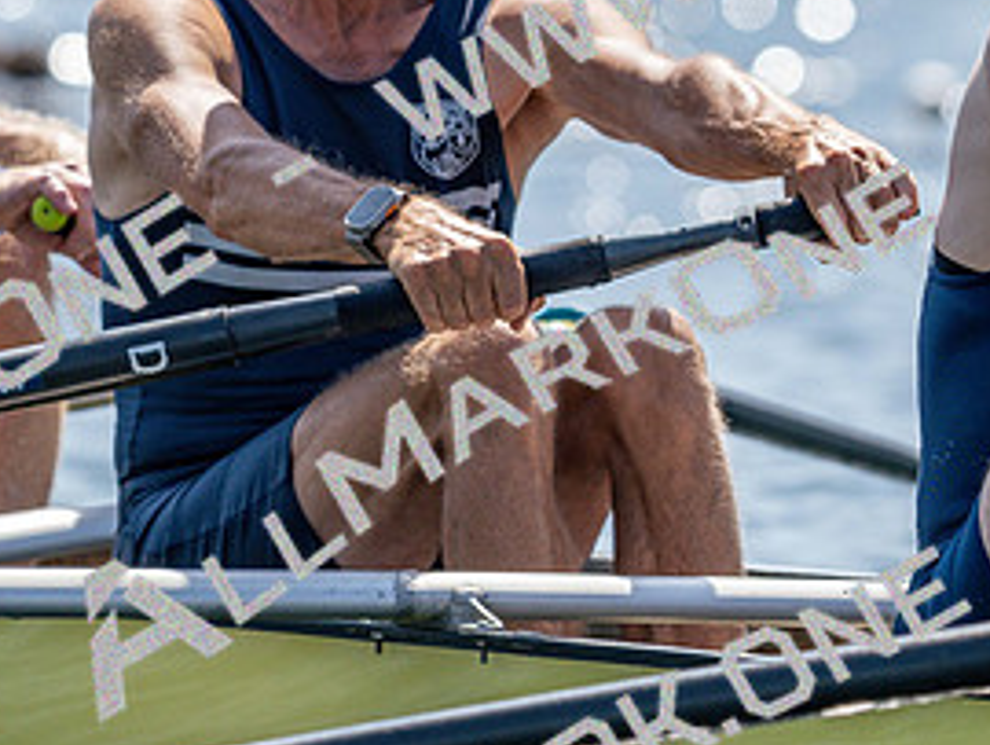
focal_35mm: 692
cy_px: 152
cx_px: 829
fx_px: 19808
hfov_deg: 2.9
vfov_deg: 2.2
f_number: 6.3
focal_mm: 335
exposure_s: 1/2000
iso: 400
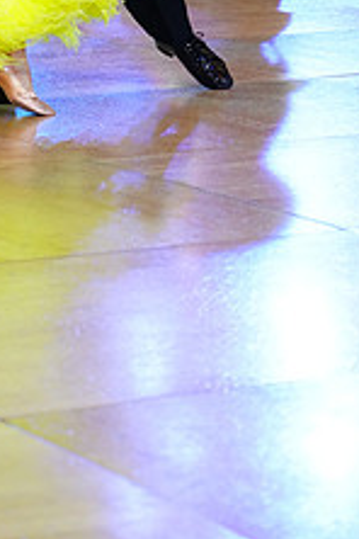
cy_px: -151
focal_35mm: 193
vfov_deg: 10.4
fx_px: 2887
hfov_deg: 7.1
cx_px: -11
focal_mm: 74
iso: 2500
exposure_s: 1/400
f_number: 4
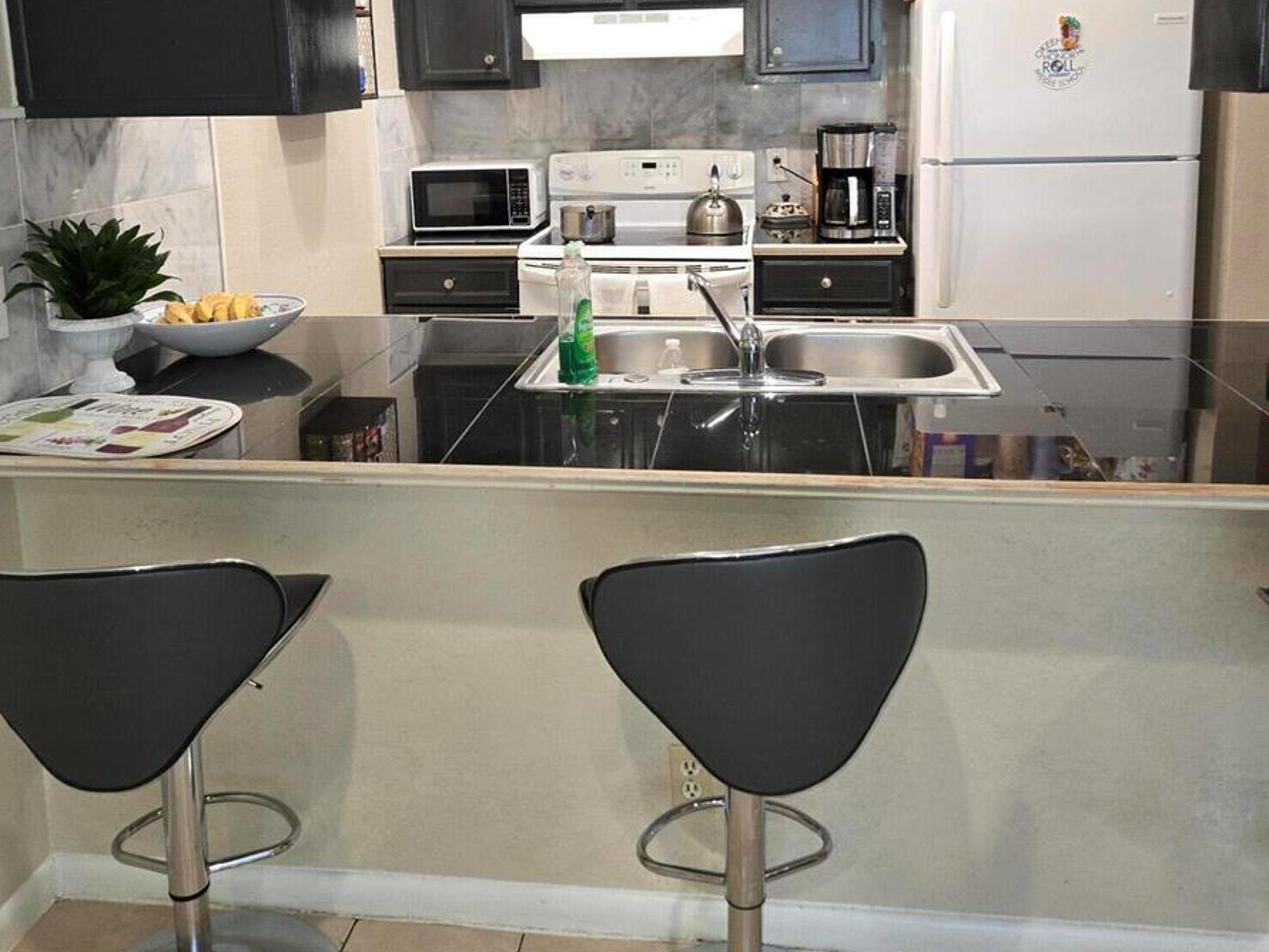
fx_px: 1137
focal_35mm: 31
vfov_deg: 44.3
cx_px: 629
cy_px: 265
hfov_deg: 58.3
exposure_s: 1/30
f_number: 1.8
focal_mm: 5.4
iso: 100
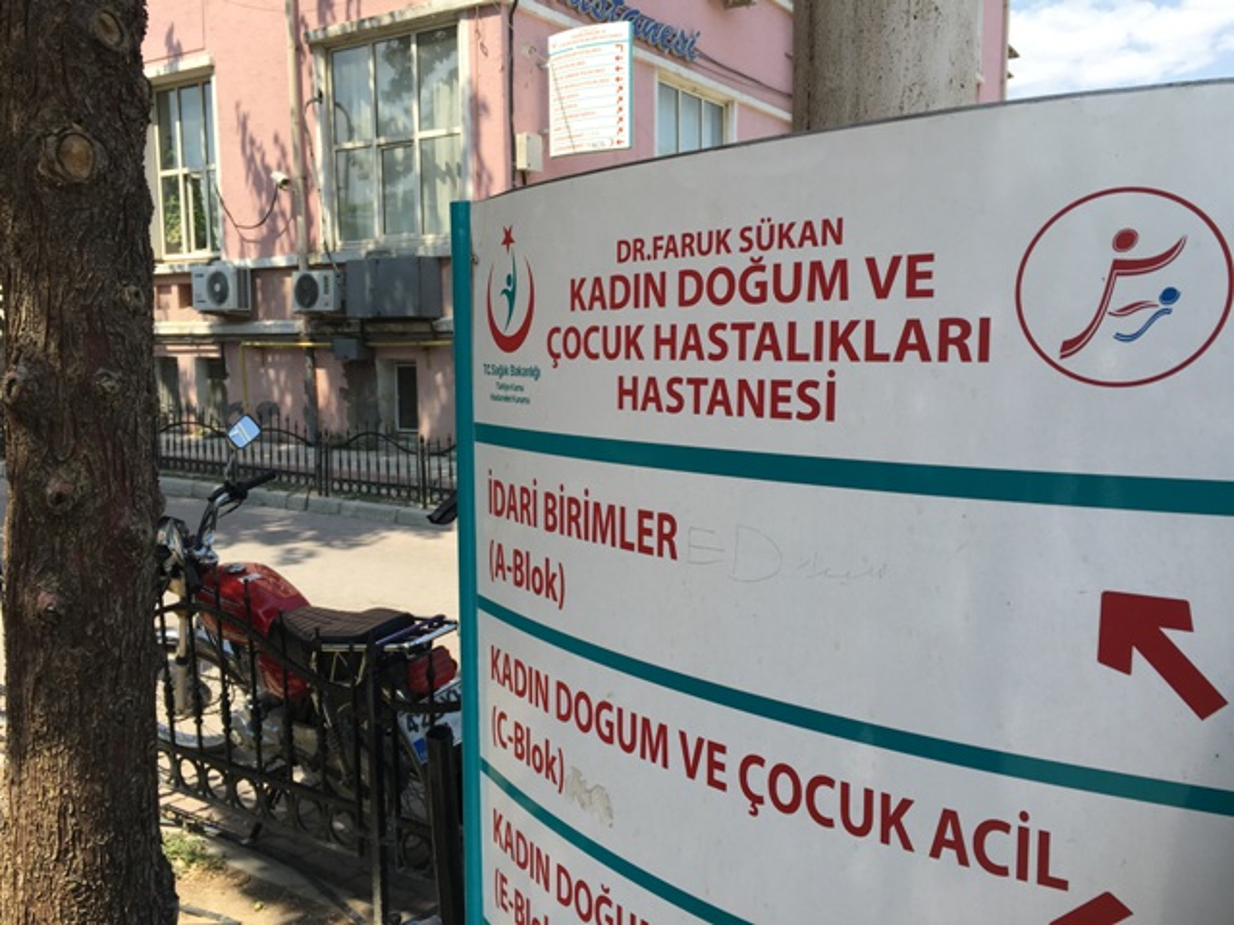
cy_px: 462
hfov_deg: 61.7
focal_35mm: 29
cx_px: 617
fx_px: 1034
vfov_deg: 48.2
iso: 25
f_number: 2.2
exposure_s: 1/950
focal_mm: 4.15
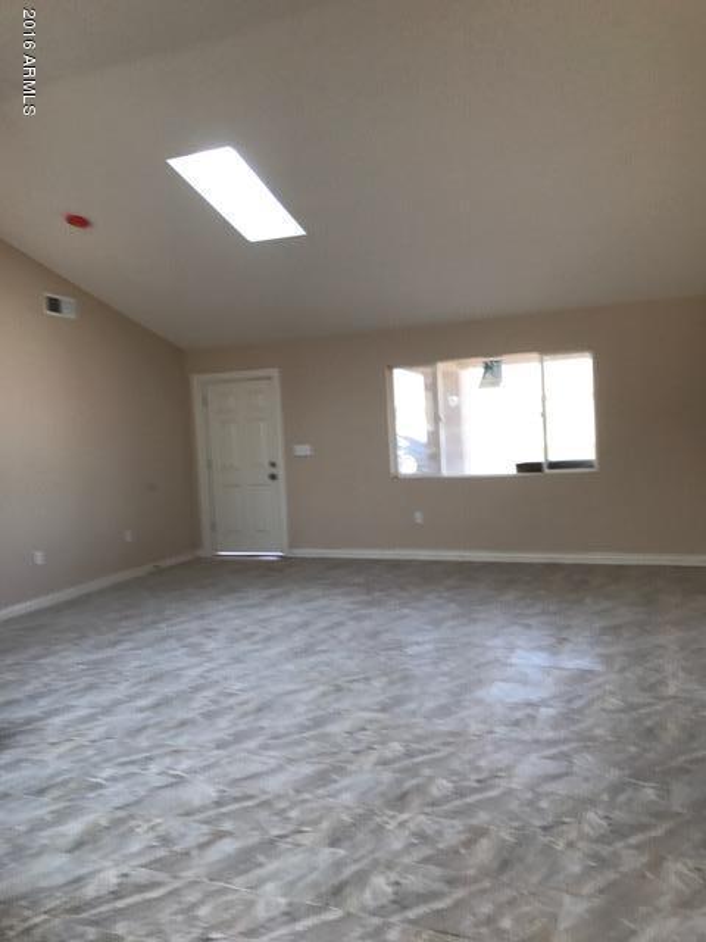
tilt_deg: -2.9
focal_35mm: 28
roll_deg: +2.1
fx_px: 761
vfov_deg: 63.4
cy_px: 471
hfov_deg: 49.7
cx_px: 353
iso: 25
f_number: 1.8
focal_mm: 3.99
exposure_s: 1/60
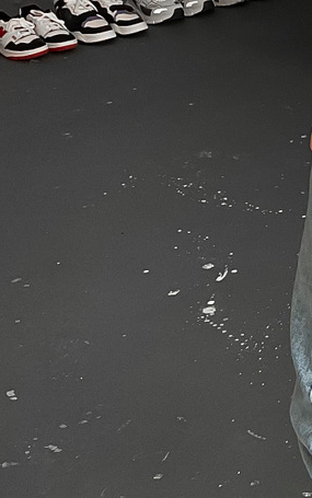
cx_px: 585
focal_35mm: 108
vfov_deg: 19.0
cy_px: 77
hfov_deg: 11.2
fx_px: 1467
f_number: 1.8
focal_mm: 3
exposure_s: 1/80
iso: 64
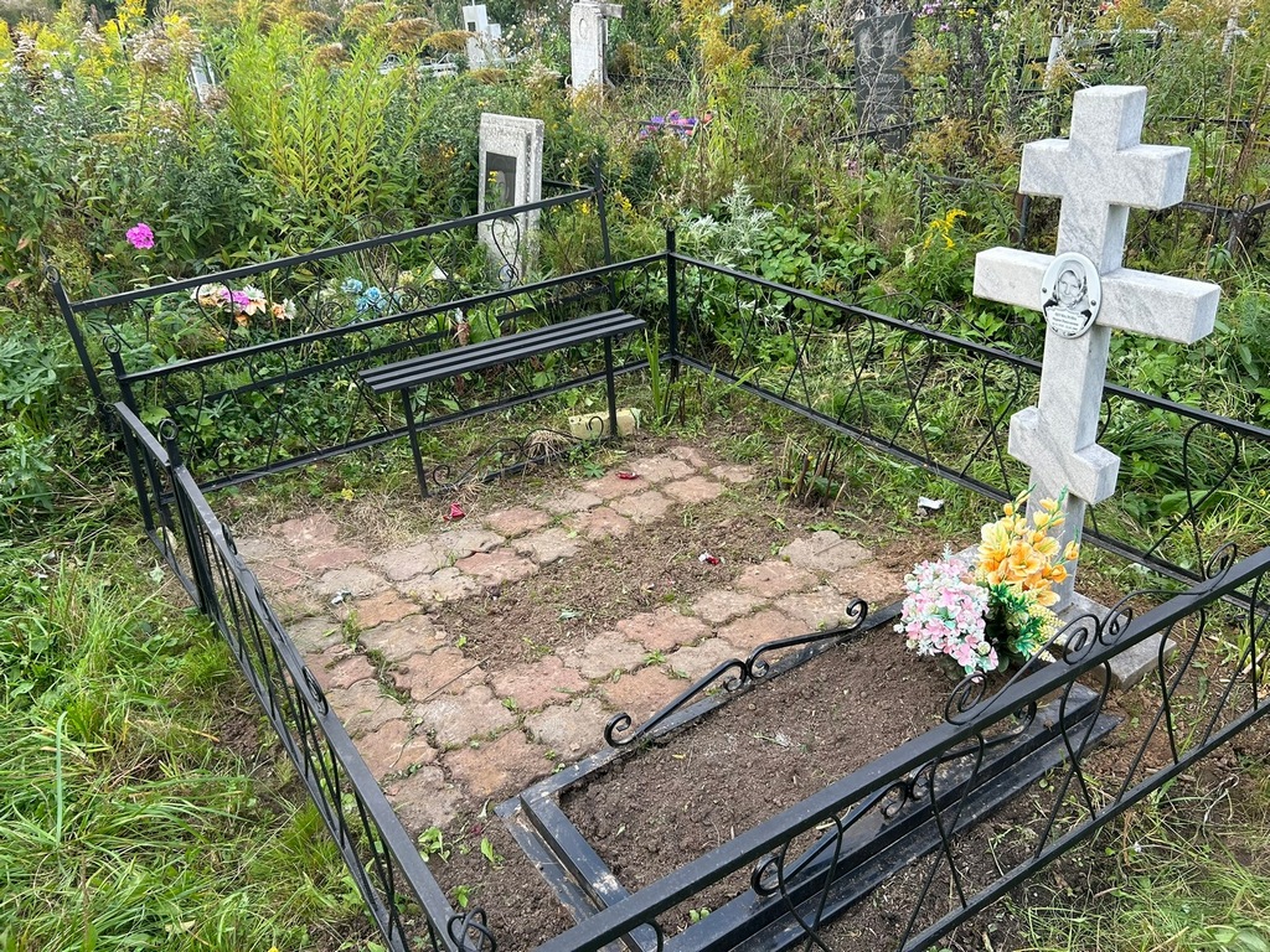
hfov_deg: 67.3
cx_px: 635
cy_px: 476
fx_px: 954
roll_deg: +6.4
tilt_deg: -24.5
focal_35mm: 26
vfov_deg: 53.1
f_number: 1.5
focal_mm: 5.7
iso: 50
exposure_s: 1/374
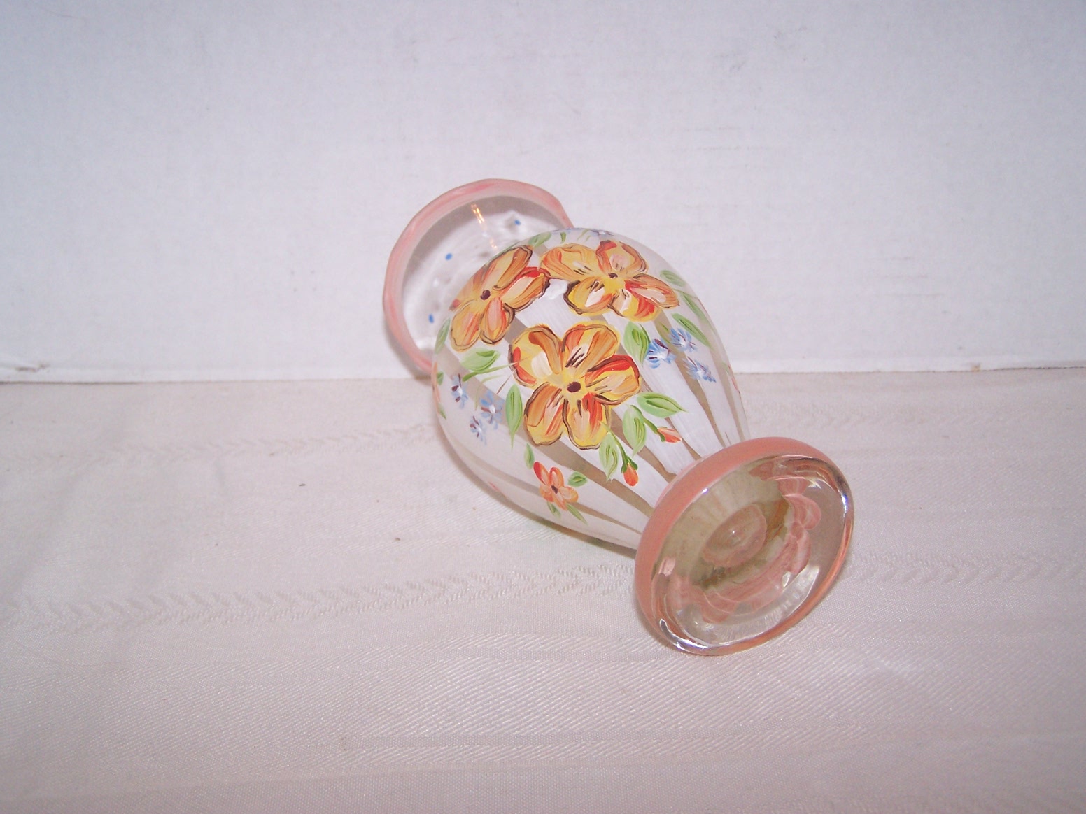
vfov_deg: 36.0
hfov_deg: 46.8
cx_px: 543
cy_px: 407
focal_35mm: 40
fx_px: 1255
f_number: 2.8
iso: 140
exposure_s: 1/60
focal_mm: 6.7
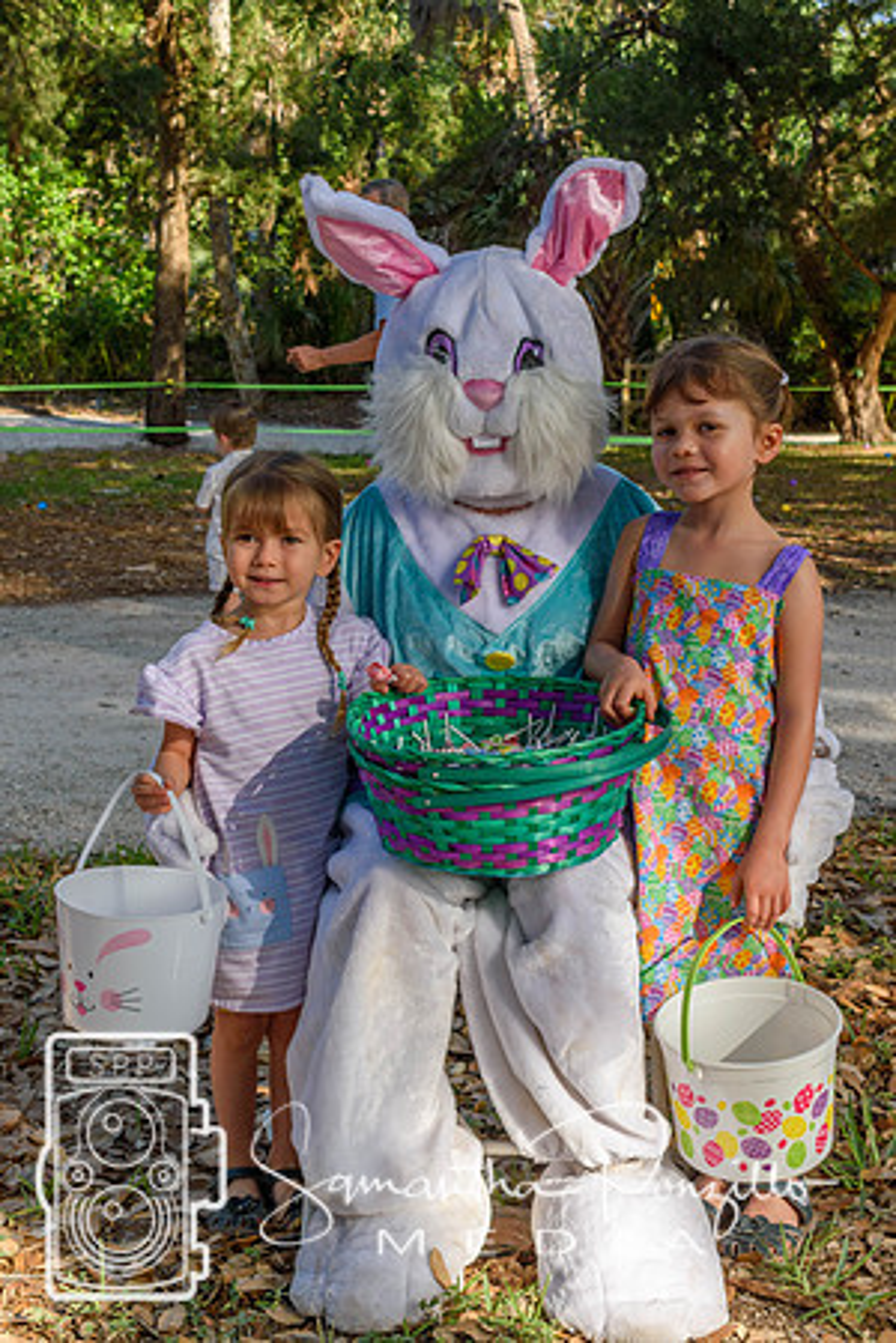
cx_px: 448
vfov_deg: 37.9
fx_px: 1960
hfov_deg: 25.8
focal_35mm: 52
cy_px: 672
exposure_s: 1/320
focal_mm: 35
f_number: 9
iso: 200
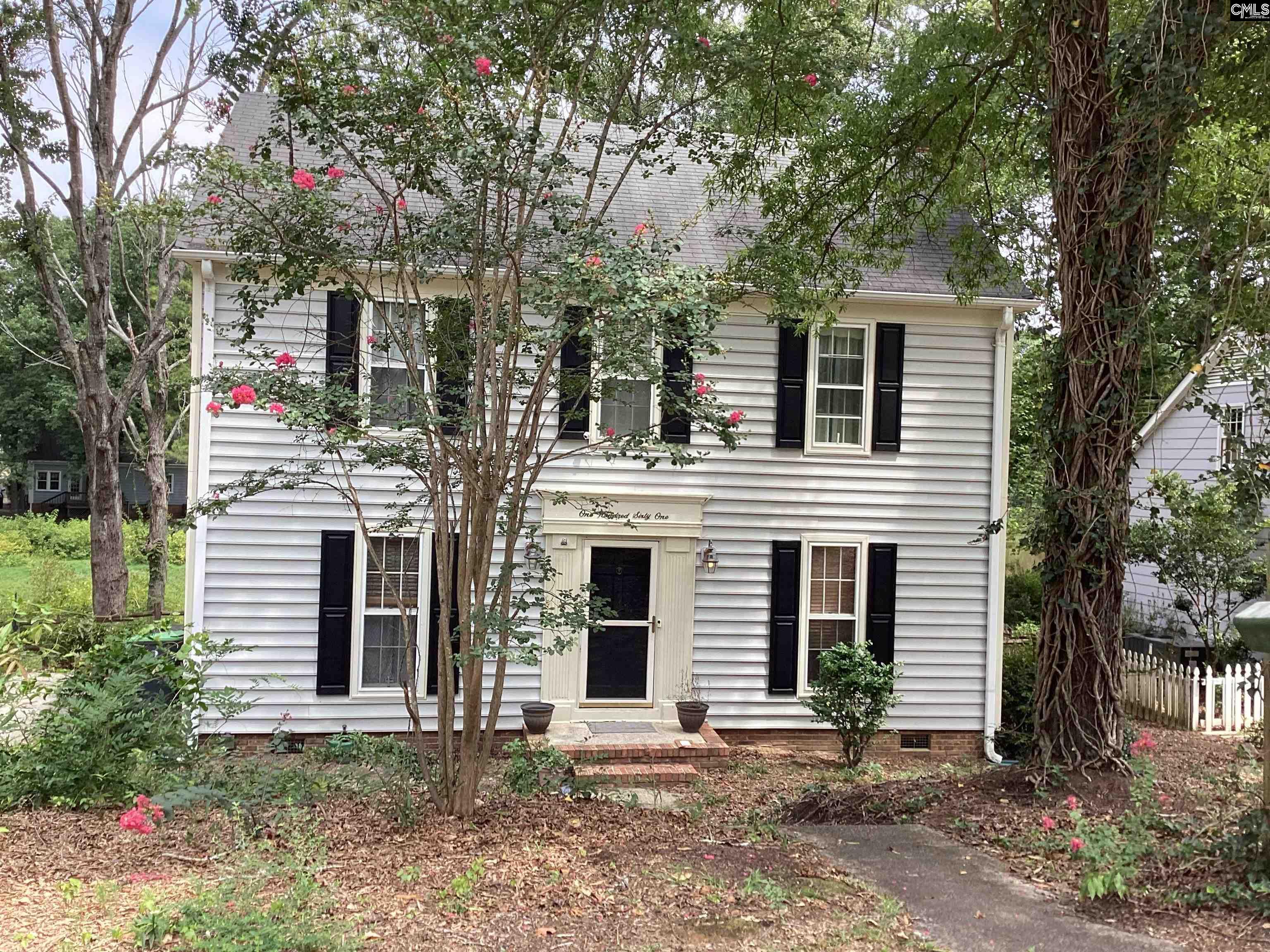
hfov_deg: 58.4
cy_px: 476
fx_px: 1137
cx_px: 635
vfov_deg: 45.4
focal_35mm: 31
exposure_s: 1/292
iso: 25
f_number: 2.4
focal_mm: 3.3
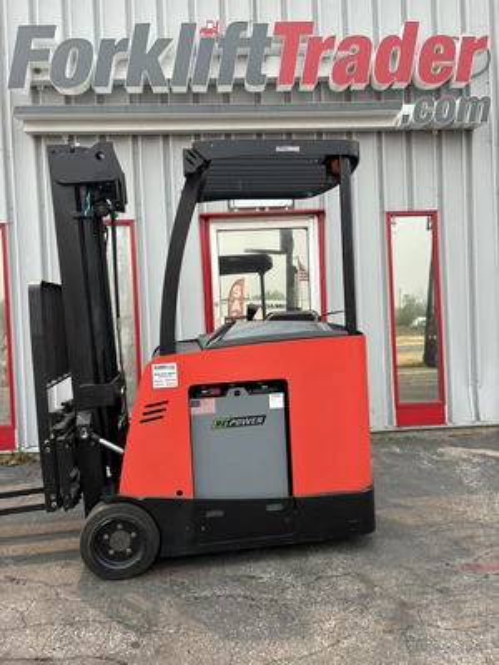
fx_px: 500
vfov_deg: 67.3
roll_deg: +2.3
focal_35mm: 26
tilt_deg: -0.1
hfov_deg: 53.1
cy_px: 332
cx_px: 250
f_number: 1.6
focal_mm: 5.96
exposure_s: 1/1239
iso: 50
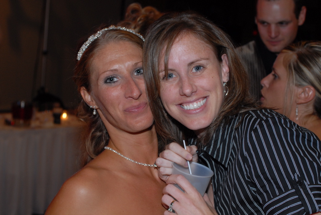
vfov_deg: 22.7
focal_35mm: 60
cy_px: 108
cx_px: 160
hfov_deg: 33.4
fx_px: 536
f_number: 4.5
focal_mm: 40
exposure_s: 1/15
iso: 400
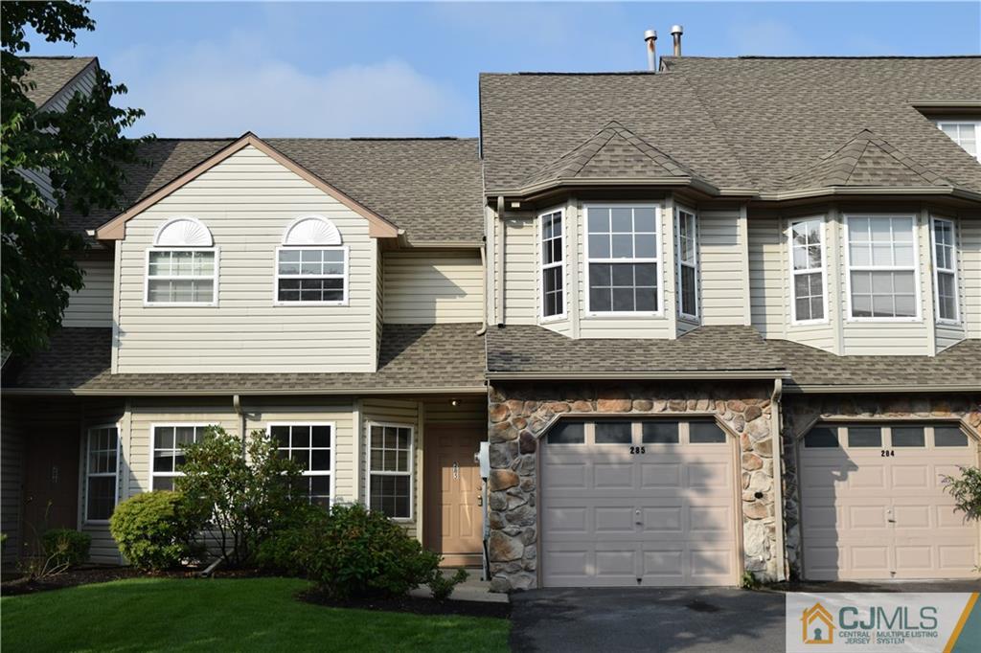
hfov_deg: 43.6
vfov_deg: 29.8
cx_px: 490
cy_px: 326
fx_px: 1226
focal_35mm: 45
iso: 100
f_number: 9
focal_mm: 30
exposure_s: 1/320
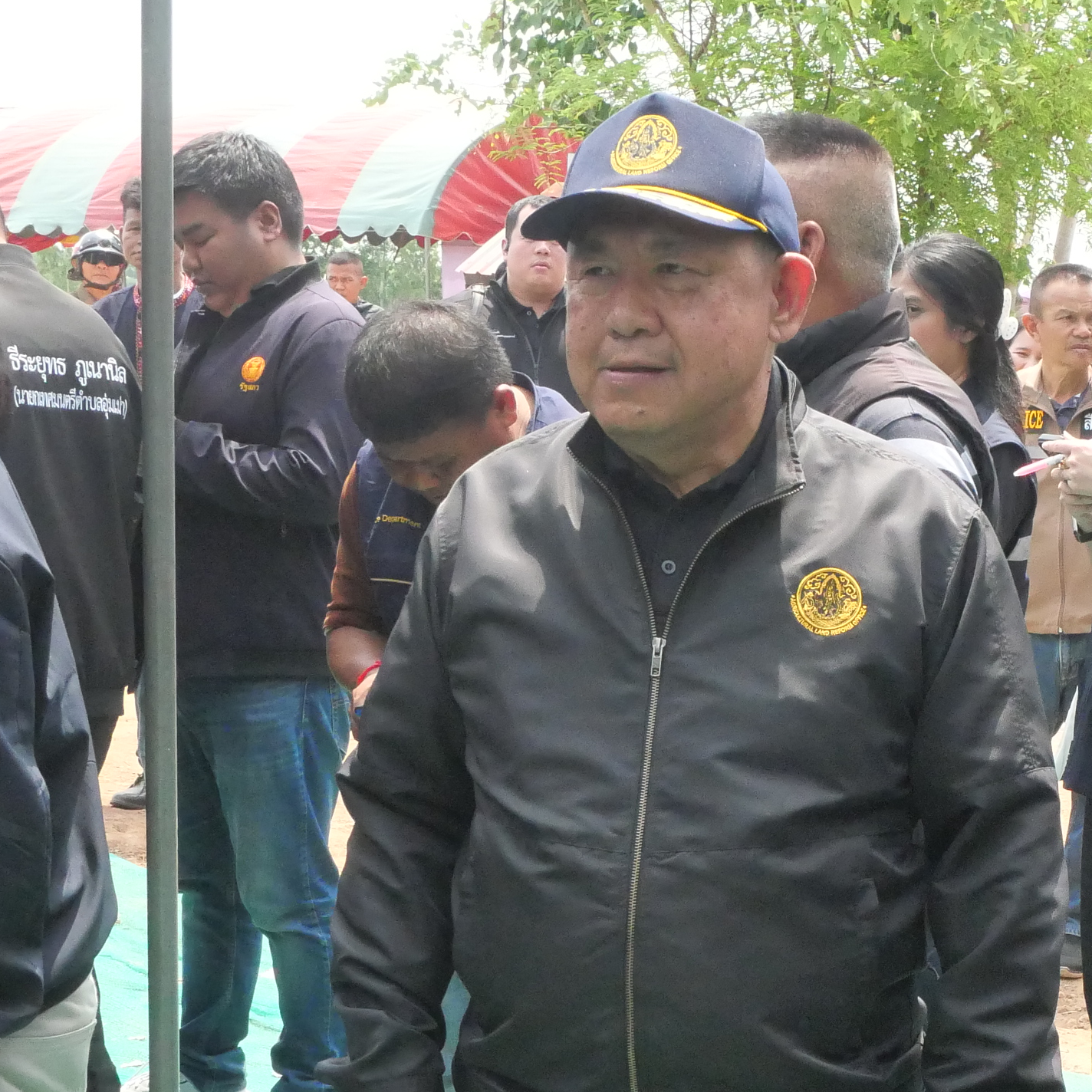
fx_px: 2927
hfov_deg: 20.5
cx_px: 1088
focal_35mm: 82
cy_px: 772
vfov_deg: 21.0
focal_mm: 18
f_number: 10
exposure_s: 1/800
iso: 3200
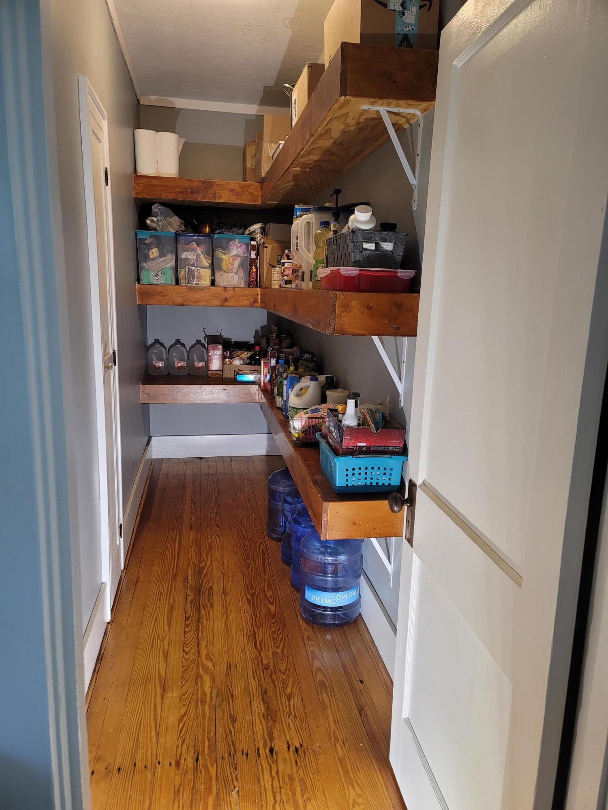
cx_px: 304
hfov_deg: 54.9
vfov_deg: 69.4
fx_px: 585
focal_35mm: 25
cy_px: 405
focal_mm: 7
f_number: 1.8
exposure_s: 1/39
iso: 200
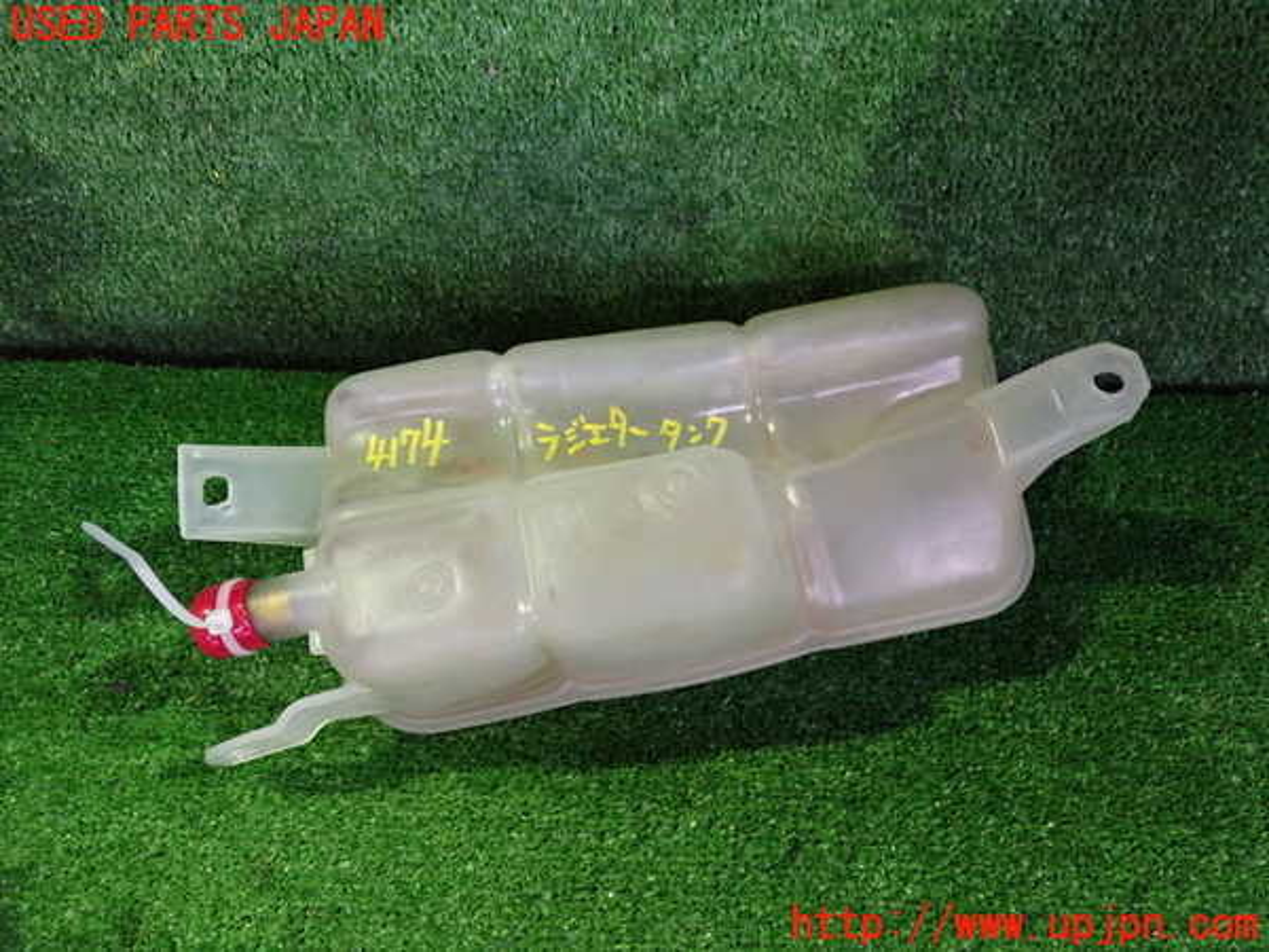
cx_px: 634
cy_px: 476
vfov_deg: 46.8
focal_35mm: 30
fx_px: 1100
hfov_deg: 60.0
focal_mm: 5.4
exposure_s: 1/30
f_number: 2.3
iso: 1000
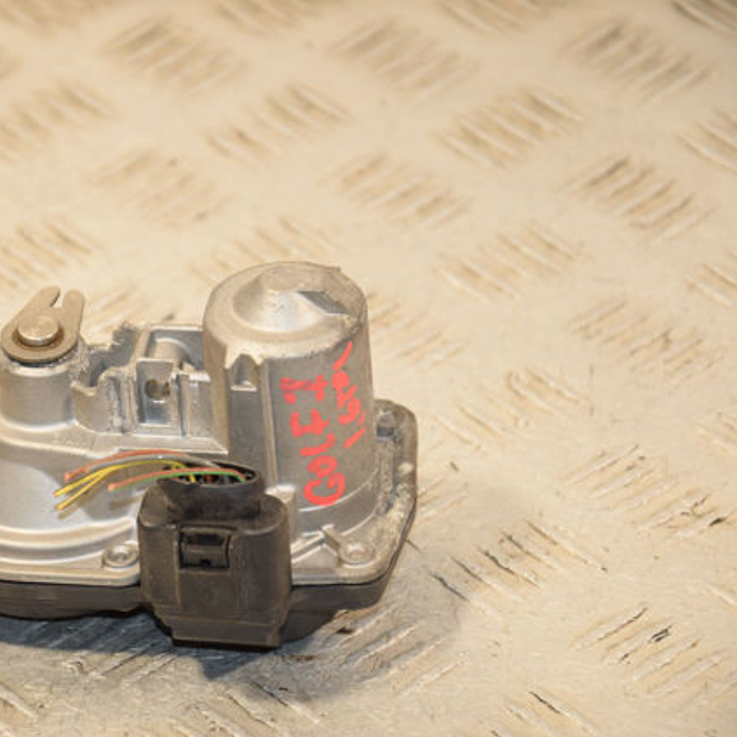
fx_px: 4553
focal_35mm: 189
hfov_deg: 9.2
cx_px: 206
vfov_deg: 9.3
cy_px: 368
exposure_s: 1/200
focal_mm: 98
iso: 800
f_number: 6.3
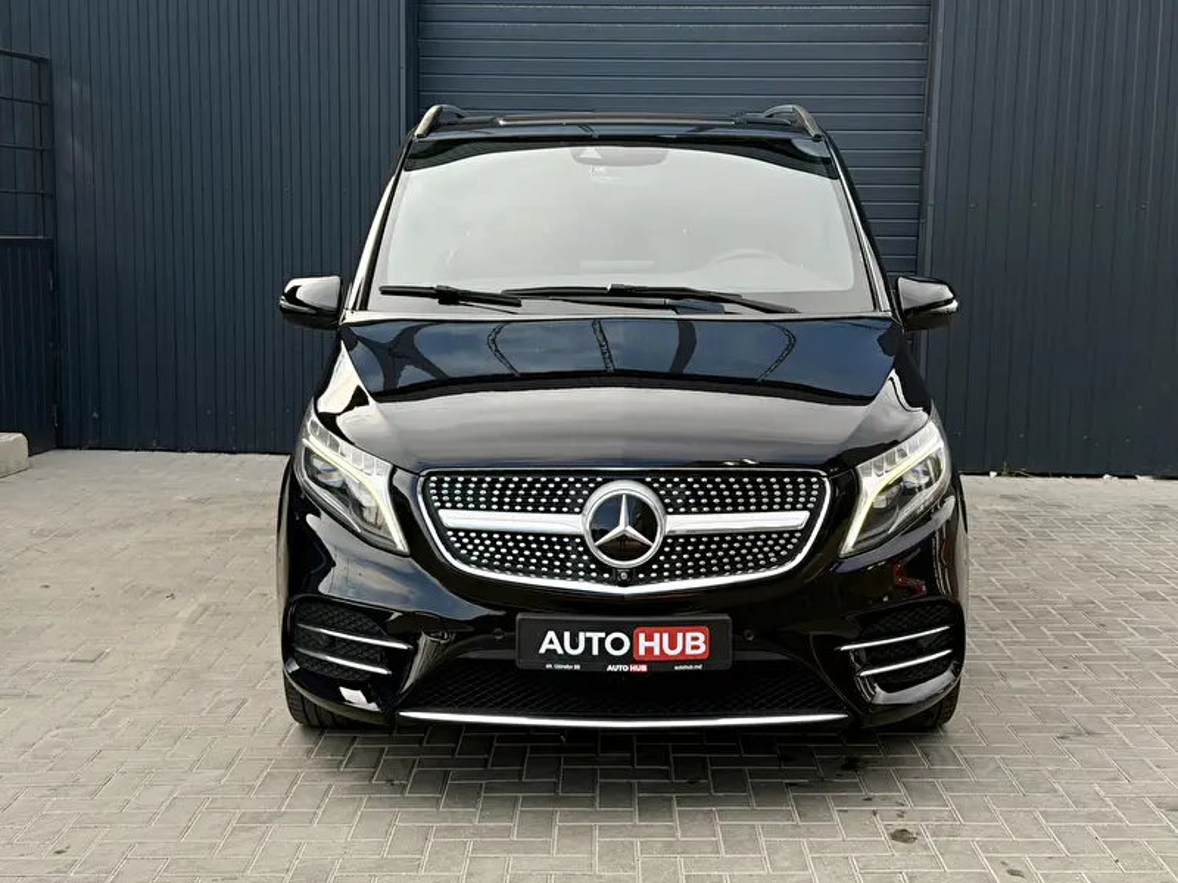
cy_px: 442
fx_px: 1633
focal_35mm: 48
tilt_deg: -7.3
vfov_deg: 30.3
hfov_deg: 39.7
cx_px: 589
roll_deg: +0.8
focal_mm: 6.76
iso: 64
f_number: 1.78
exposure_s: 1/1027
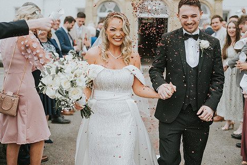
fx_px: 295
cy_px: 66
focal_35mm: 43
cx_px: 140
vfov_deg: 31.1
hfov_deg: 45.3
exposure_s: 1/2500
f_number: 2
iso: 500
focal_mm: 35
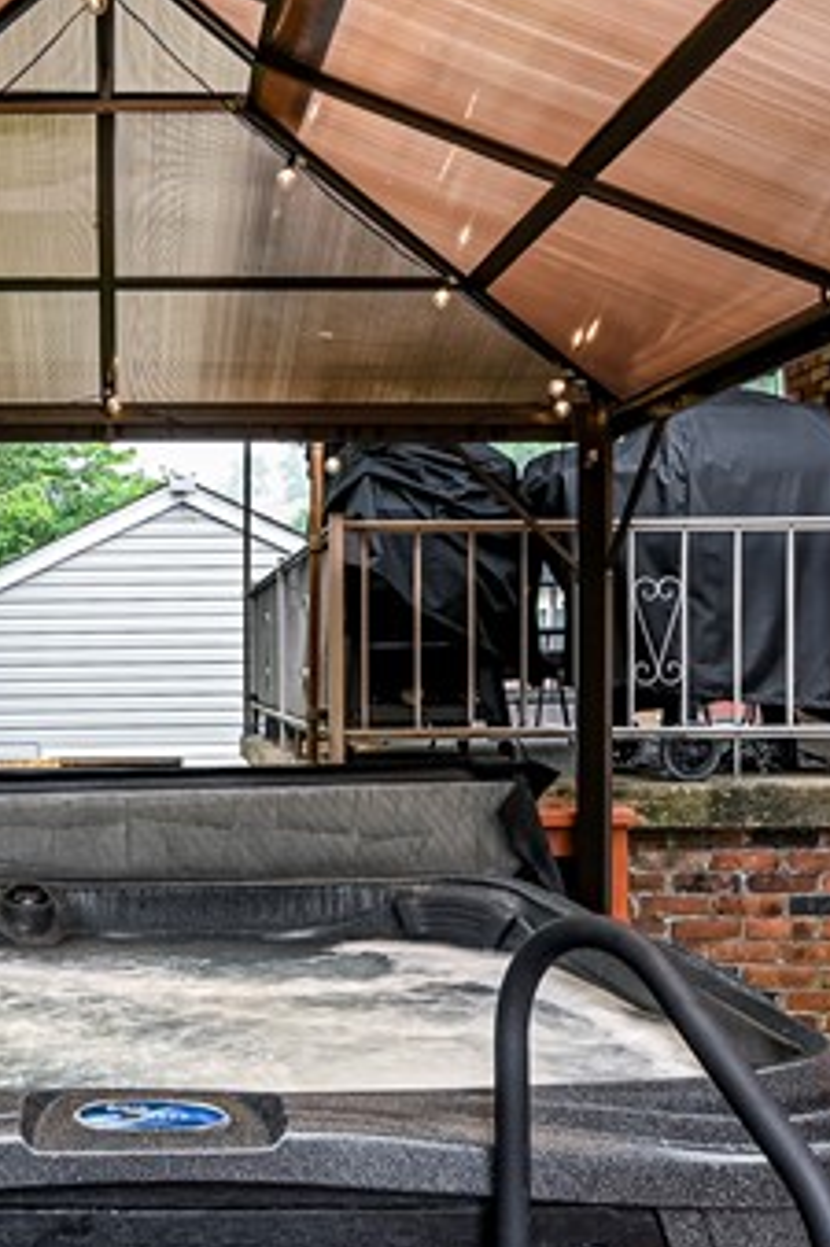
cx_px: 94
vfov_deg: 43.6
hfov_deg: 28.7
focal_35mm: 45
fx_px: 1558
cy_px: 566
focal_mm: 14
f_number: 8
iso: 100
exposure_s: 1/40
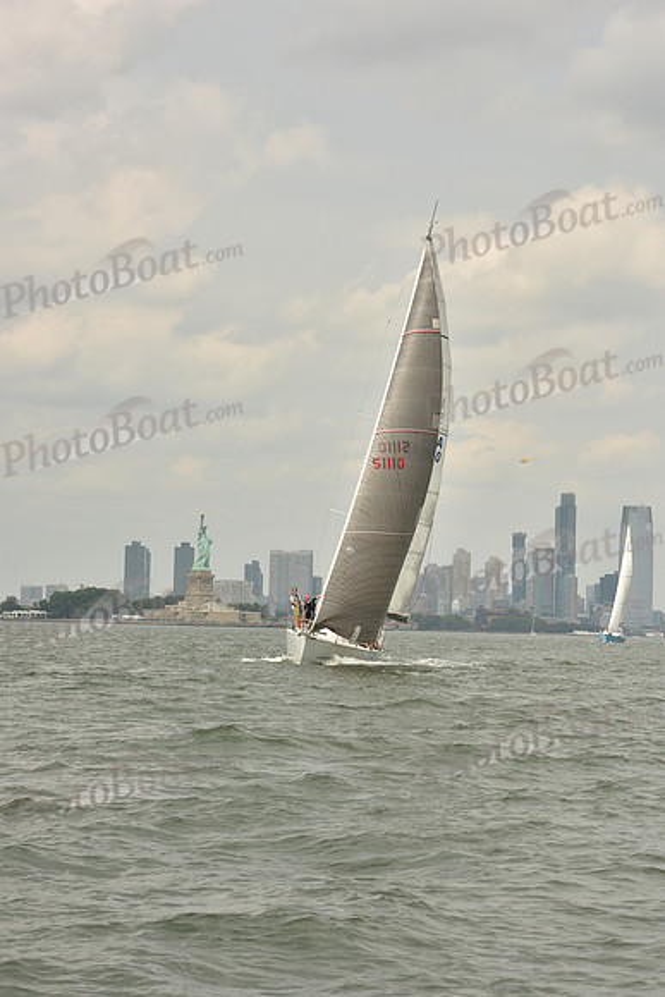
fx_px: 2714
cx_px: 332
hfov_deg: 14.0
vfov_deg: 20.8
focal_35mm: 98
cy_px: 498
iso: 250
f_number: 10
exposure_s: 1/640
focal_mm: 98
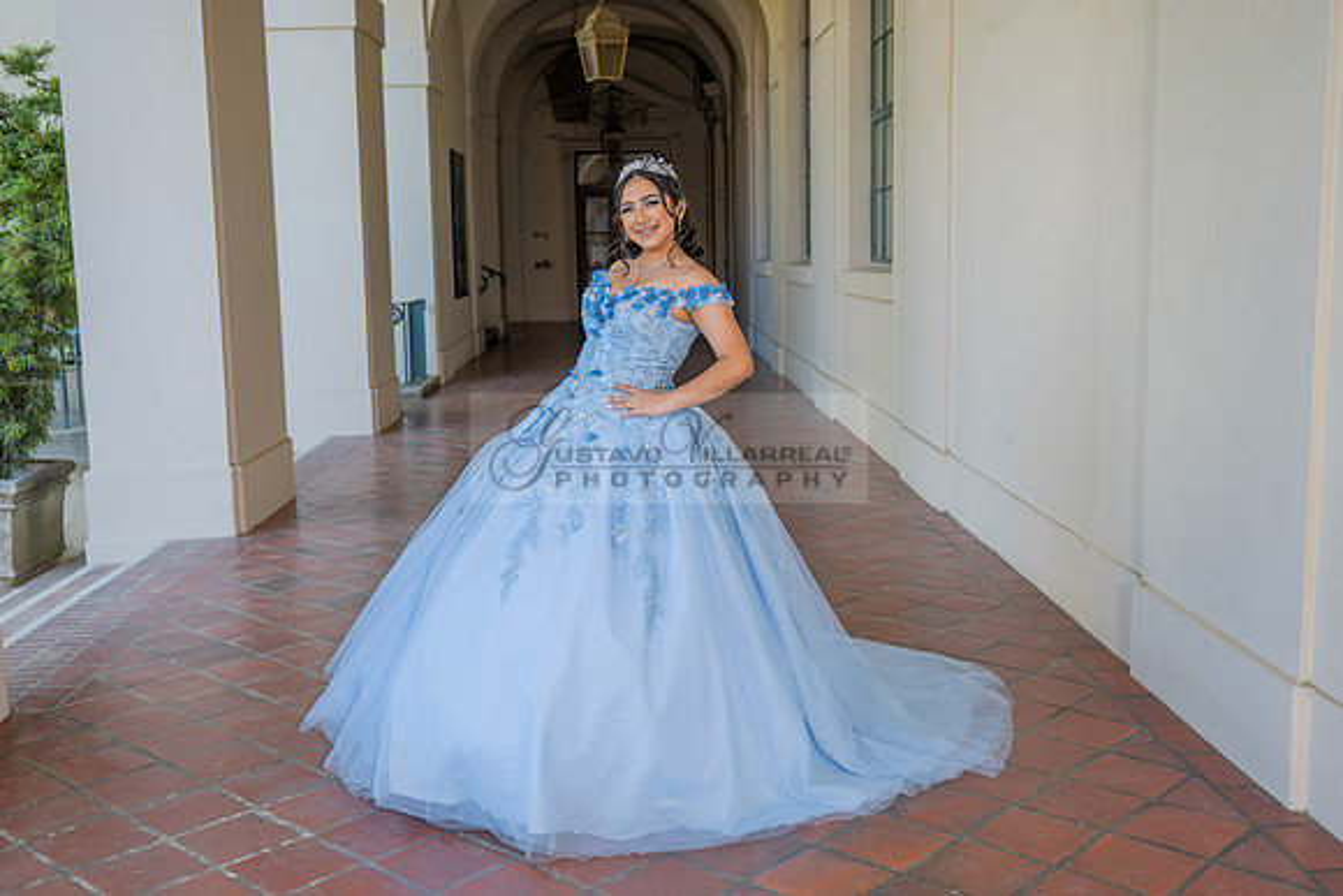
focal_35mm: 37
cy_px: 444
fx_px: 1376
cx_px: 671
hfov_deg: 52.0
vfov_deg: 36.1
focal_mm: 32
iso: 200
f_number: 3.2
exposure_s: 1/200
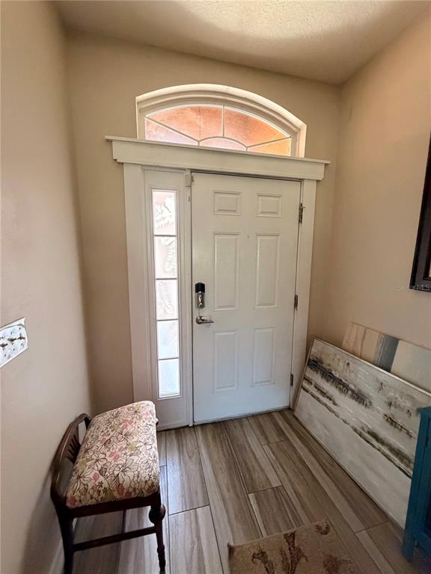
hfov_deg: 85.7
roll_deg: -0.1
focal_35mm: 14
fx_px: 232
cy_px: 287
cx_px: 216
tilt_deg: -8.4
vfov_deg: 102.1
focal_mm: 2.22
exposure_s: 1/60
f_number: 2.2
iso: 640
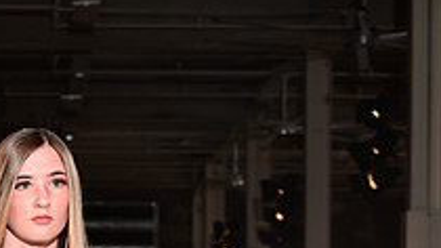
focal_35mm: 202
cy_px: 597
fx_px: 2361
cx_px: 42
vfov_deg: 5.8
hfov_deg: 10.6
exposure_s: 1/160
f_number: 6.3
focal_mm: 70
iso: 1000
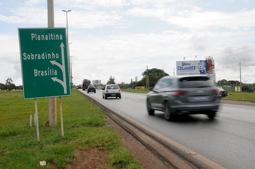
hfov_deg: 42.4
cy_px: 84
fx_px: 329
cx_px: 128
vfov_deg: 28.8
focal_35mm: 46
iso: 200
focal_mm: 31
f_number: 22
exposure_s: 1/40
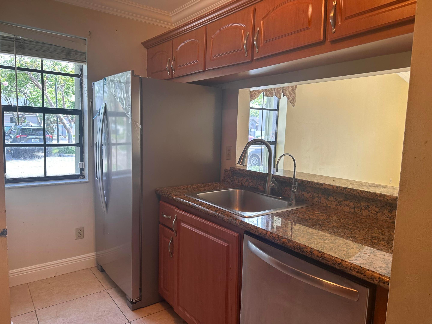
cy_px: 162
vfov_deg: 56.8
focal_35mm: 24
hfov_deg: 71.6
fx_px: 300
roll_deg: -1.8
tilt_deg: -5.2
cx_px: 216
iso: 125
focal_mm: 6.86
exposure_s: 1/120
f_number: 1.78
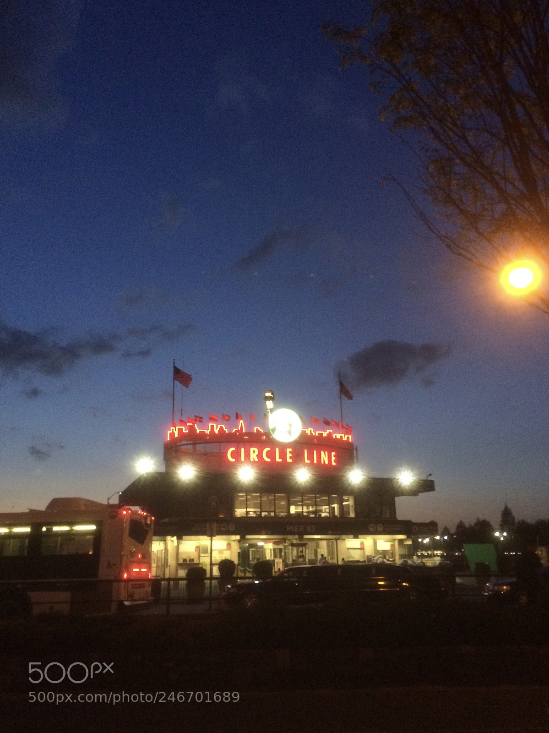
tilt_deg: +14.5
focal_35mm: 29
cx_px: 274
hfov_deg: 48.2
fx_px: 614
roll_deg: +3.9
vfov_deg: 61.7
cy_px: 366
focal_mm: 4.15
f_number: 2.2
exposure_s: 1/30
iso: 250
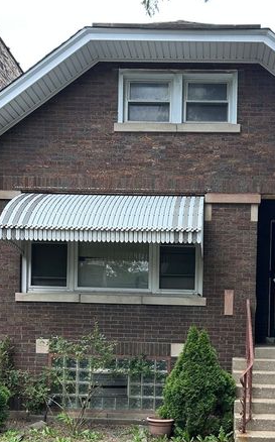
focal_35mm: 42
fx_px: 505
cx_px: 197
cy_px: 335
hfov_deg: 30.1
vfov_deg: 45.5
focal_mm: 5.7
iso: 50
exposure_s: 1/460
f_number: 1.5
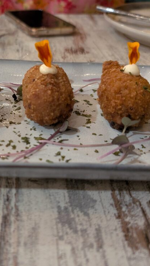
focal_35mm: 36
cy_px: 129
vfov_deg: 55.3
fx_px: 255
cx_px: 15
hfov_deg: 31.3
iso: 1405
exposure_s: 1/100
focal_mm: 6.9
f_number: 1.68
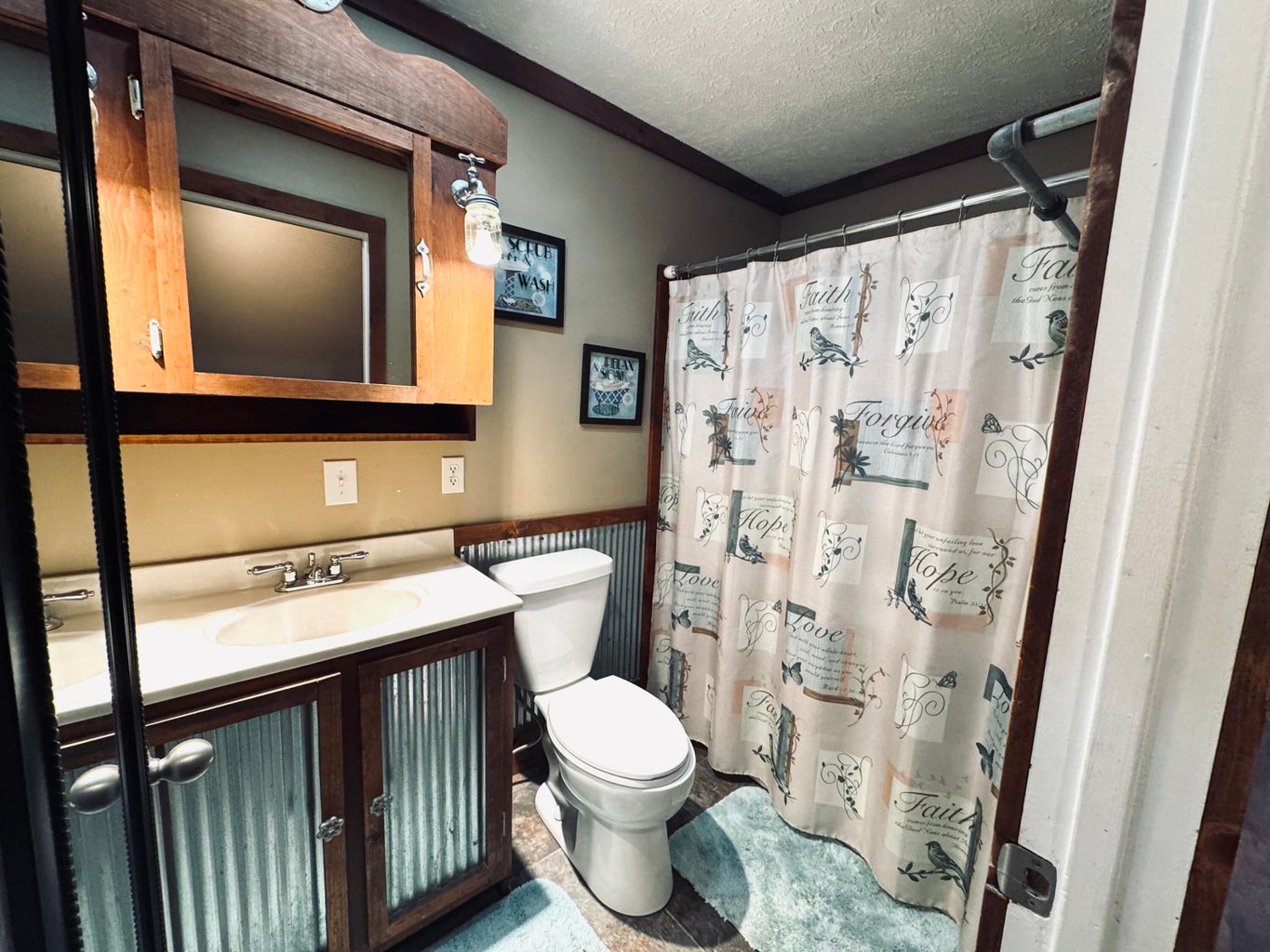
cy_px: 476
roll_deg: -2.8
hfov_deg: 102.1
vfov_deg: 85.7
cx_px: 635
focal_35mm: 14
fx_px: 514
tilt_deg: -8.8
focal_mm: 2.22
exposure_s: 1/60
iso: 250
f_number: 2.2
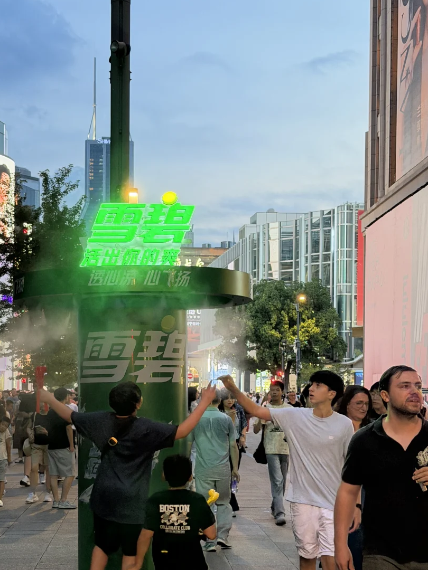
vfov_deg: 30.1
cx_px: 149
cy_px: 365
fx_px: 1055
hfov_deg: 22.9
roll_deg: -0.3
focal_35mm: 64
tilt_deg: +0.2
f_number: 1.78
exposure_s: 1/60
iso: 200
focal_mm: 6.76
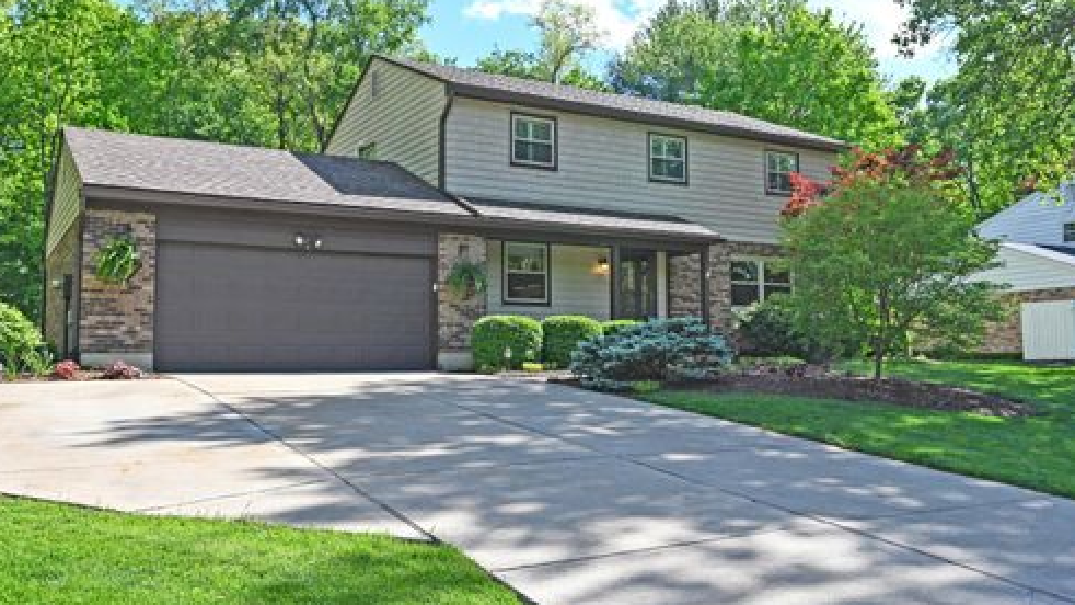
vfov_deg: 36.7
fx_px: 912
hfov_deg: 61.0
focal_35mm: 32
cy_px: 290
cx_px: 532
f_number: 5.6
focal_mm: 30
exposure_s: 1/250
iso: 110
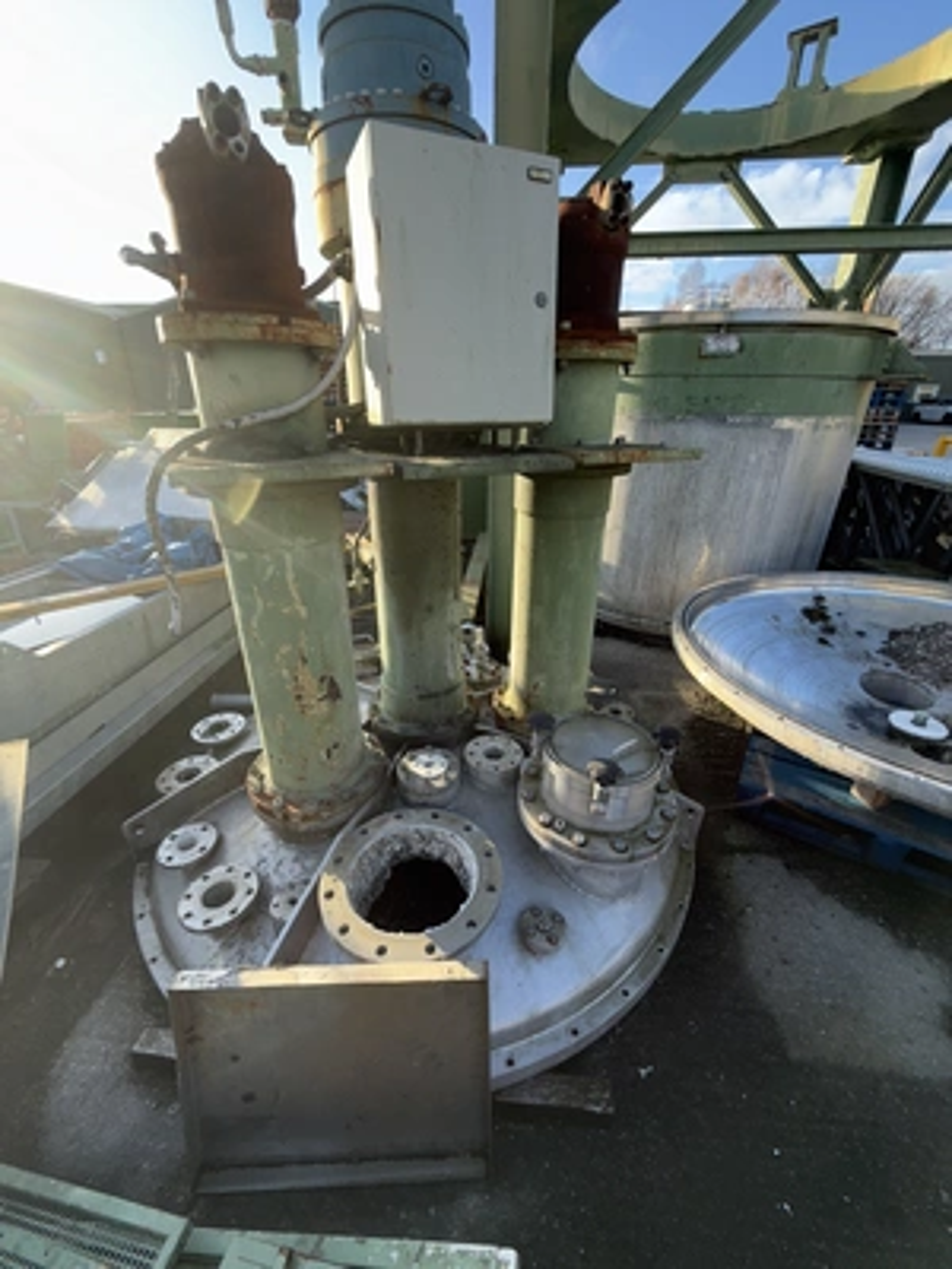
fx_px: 513
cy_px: 634
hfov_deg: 85.7
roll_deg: -1.1
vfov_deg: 102.1
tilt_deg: -24.7
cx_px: 476
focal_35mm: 14
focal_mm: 2.22
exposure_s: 1/145
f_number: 2.2
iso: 16
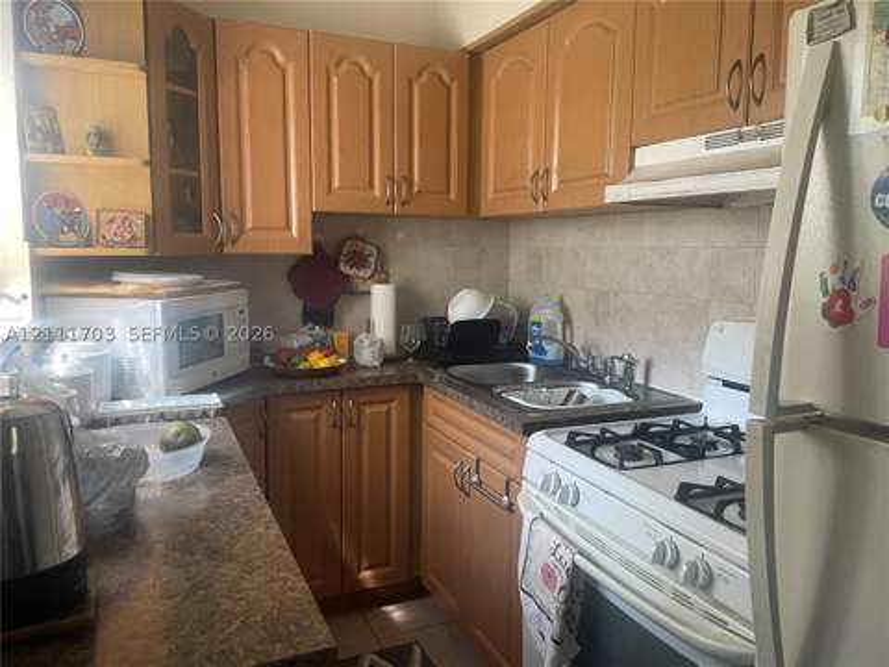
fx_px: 668
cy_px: 334
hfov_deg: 67.3
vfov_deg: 53.1
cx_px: 444
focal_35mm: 26
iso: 160
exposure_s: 1/60
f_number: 1.6
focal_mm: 4.2
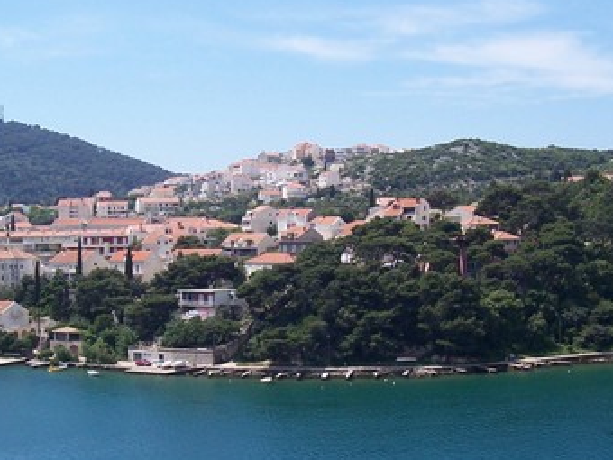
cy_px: 235
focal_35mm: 64
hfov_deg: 30.3
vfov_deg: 22.9
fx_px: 1133
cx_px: 279
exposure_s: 1/500
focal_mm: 5.6
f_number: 5.6
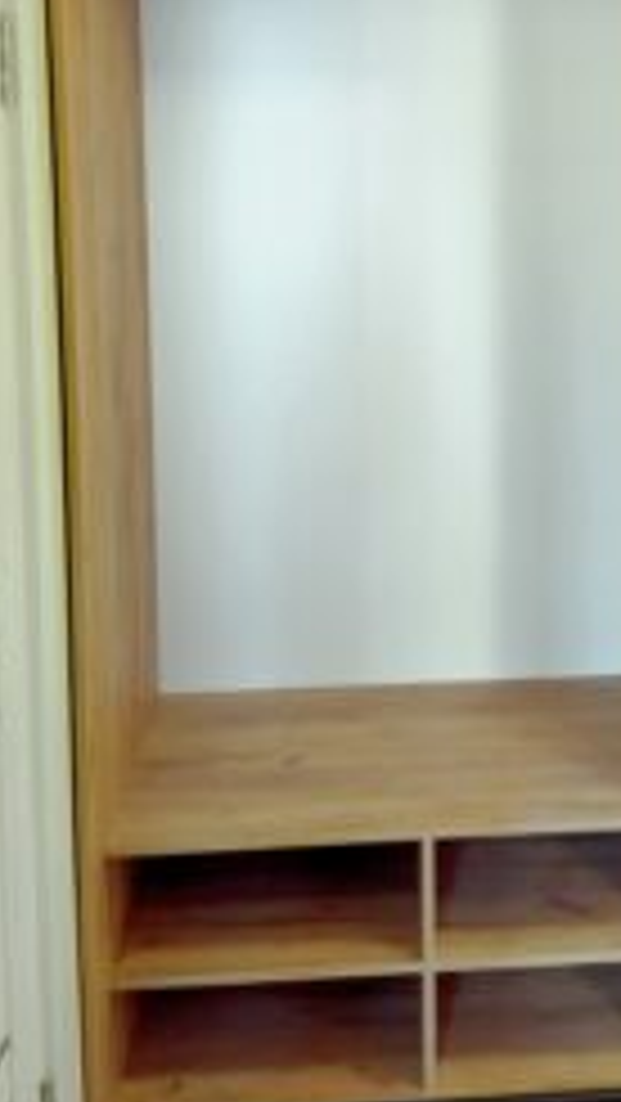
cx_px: 479
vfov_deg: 41.9
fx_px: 1404
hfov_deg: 24.6
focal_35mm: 48
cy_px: 310
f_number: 1.79
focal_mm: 4.74
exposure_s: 1/25
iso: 353
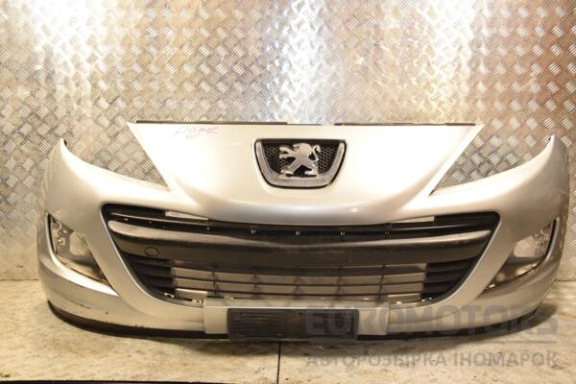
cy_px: 192
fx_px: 672
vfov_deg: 31.9
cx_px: 288
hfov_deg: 46.4
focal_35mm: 42
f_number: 5
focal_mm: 28
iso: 800
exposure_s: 1/125
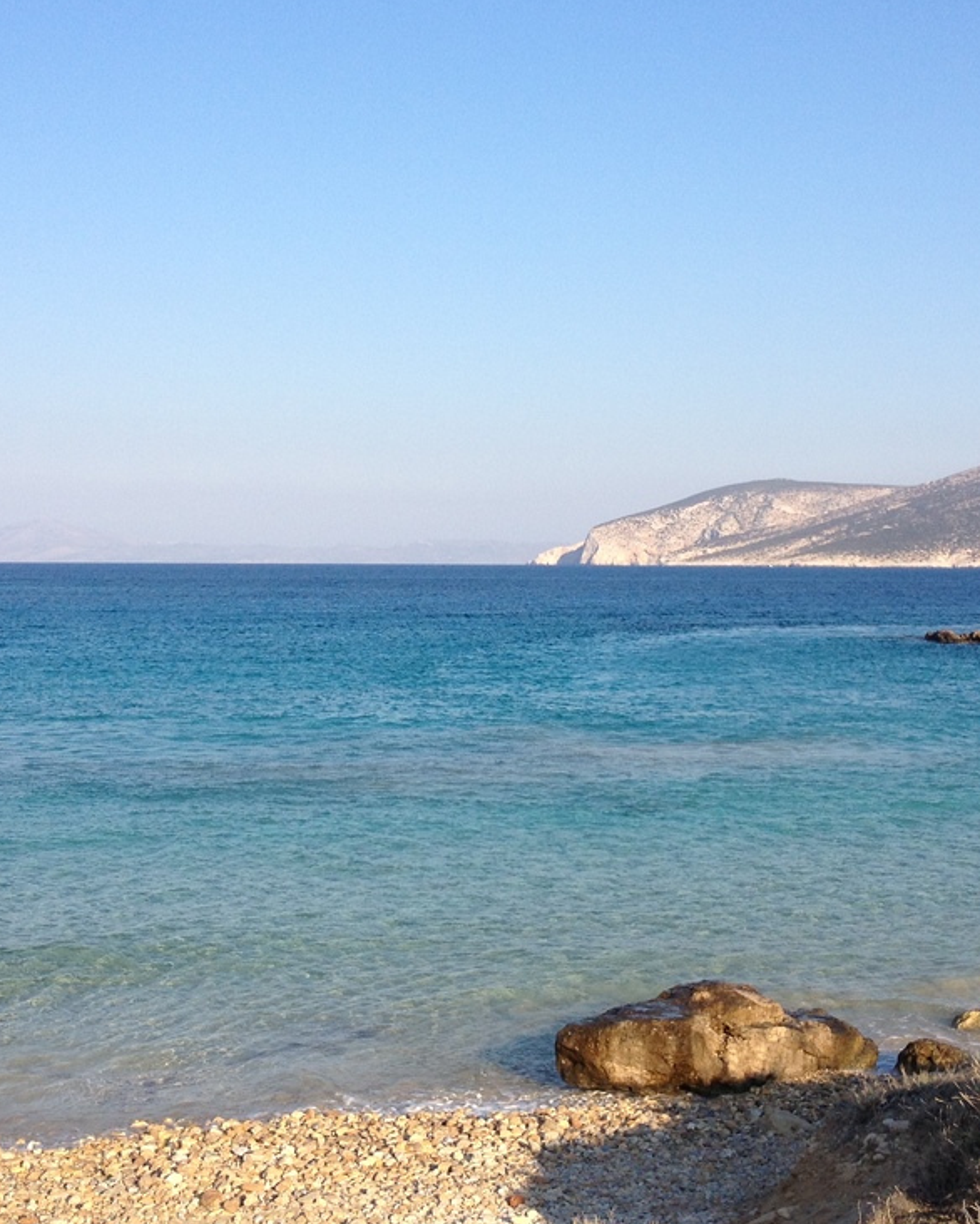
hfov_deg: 27.1
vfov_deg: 33.5
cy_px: 520
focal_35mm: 56
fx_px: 2029
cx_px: 510
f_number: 2.4
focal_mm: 4.28
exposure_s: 1/1381
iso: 50
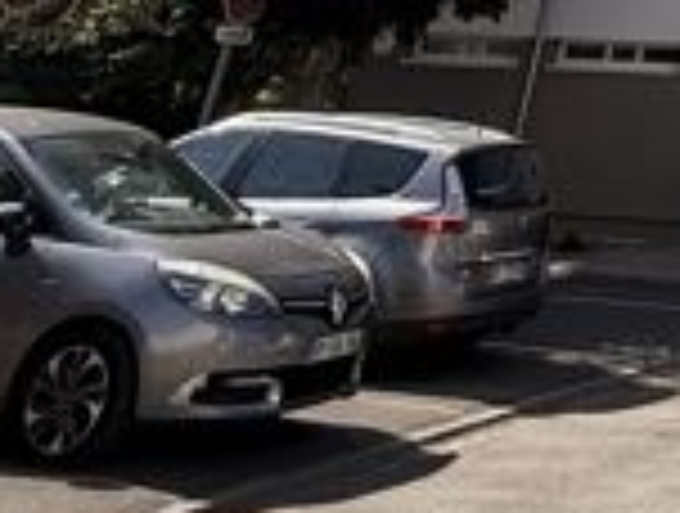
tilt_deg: +26.6
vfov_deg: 15.1
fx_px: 1457
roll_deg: -3.1
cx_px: 1184
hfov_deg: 20.0
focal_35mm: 74
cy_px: -594
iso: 50
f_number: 2.2
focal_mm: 2.22
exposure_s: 1/1399
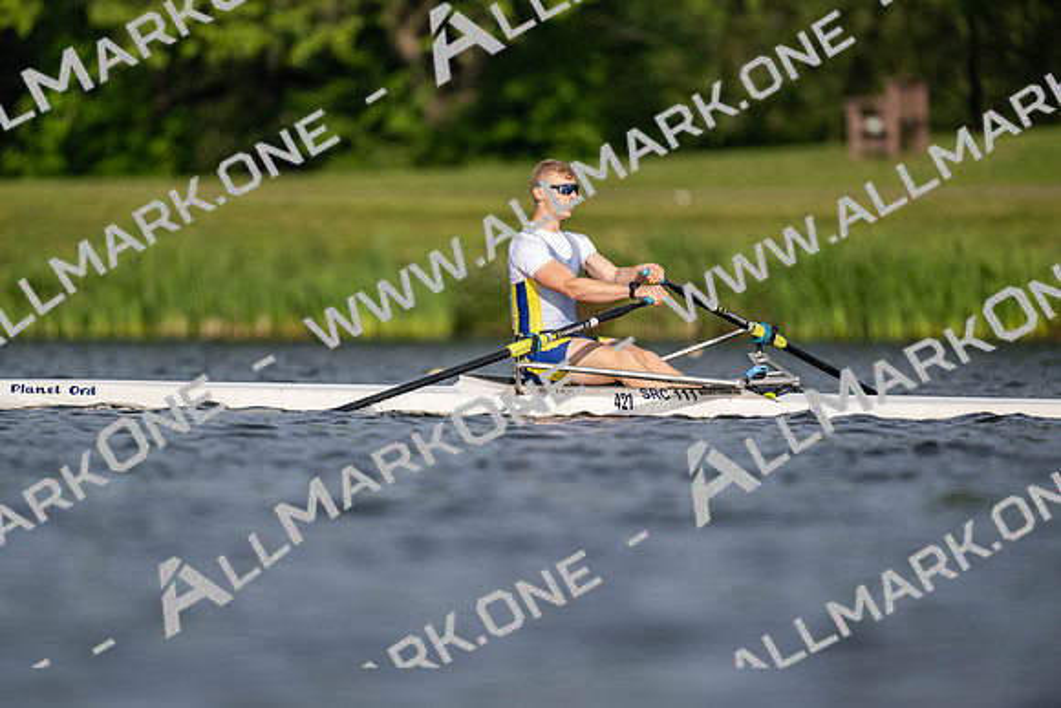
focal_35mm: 600
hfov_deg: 3.4
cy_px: 354
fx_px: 17687
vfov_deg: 2.3
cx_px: 530
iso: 200
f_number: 4
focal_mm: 600
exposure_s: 1/2500
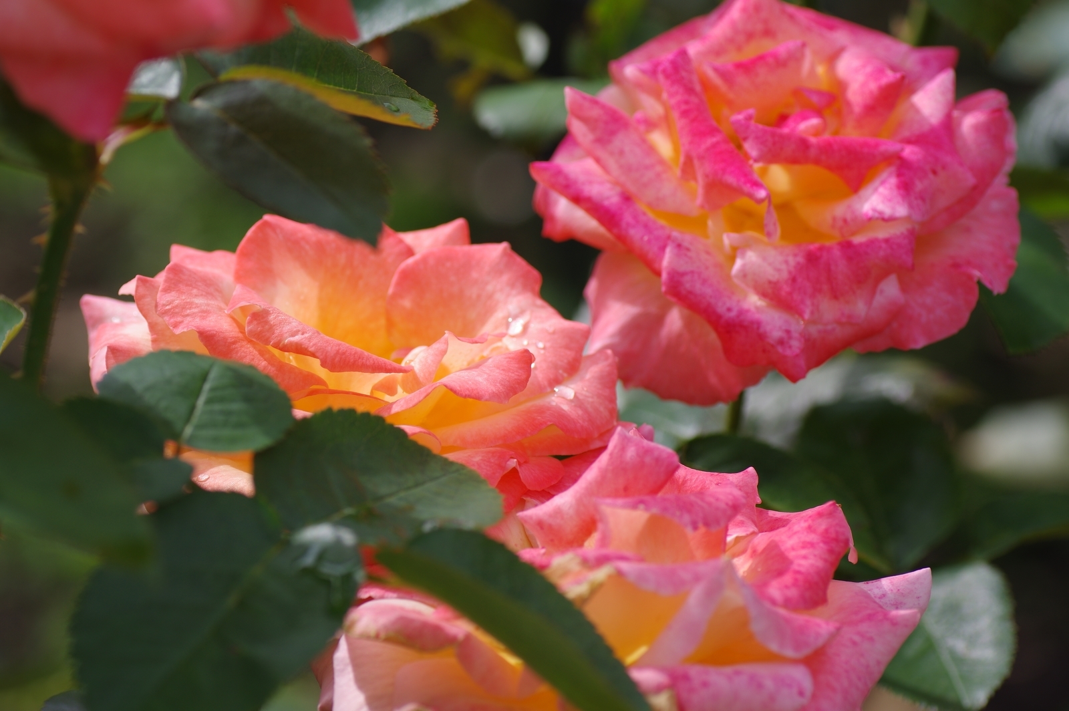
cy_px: 356
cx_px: 534
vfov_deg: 10.1
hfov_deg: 15.2
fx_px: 4005
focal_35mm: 135
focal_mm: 90
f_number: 5
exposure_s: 1/400
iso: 100
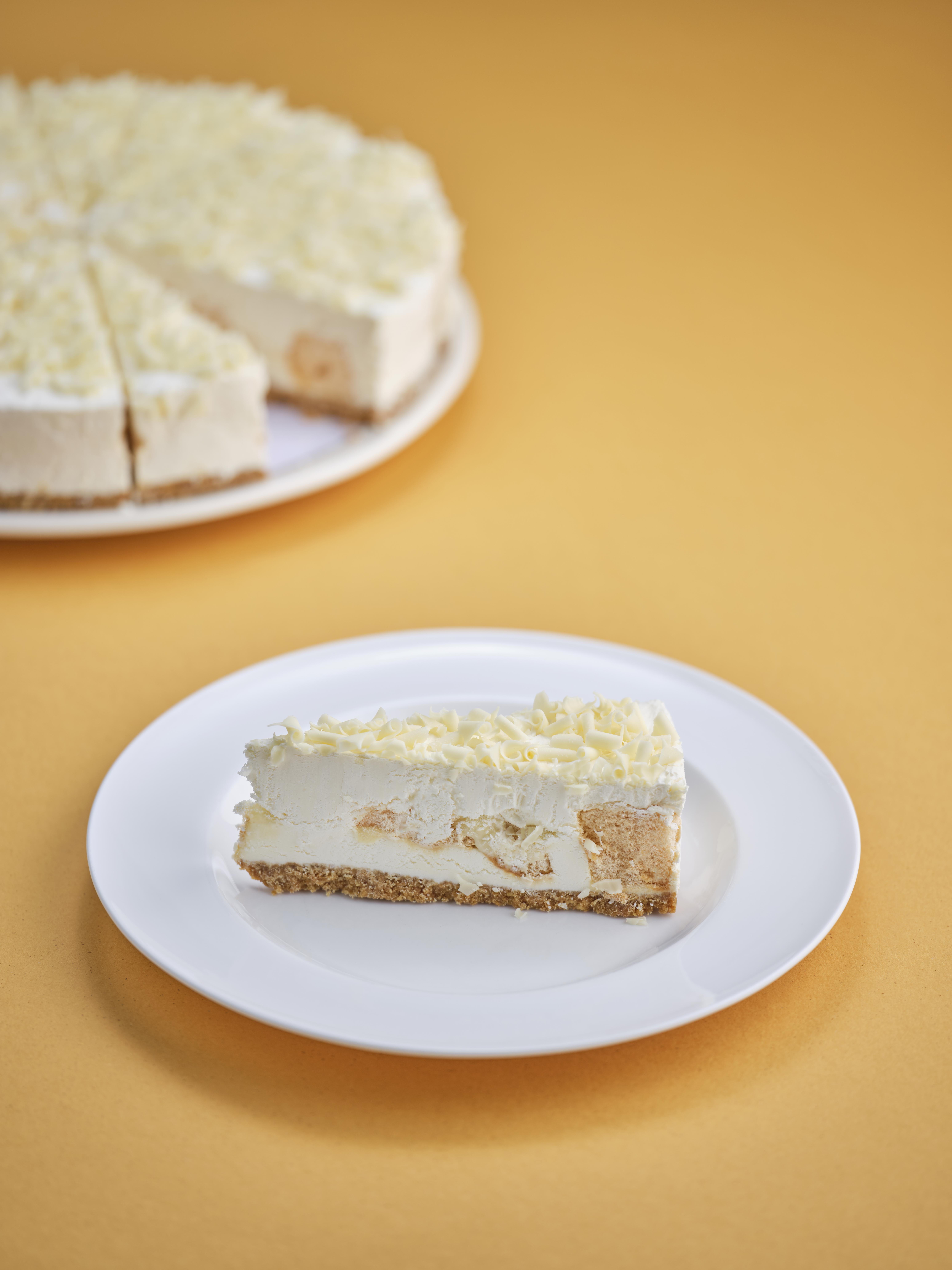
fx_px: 3484
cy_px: 635
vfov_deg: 20.7
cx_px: 476
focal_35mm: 95
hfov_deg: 15.6
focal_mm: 120
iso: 100
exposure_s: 1/125
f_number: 4
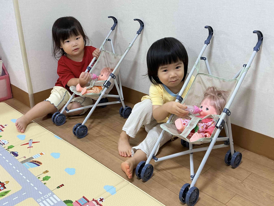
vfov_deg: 48.2
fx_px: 230
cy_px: 103
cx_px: 137
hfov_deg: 61.7
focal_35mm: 29
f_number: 1.8
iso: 50
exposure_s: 1/60
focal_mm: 3
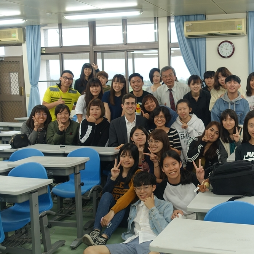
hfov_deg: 35.3
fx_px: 390
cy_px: 130
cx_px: 190
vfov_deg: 36.1
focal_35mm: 47
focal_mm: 13.34
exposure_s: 1/60
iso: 125
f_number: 2.8
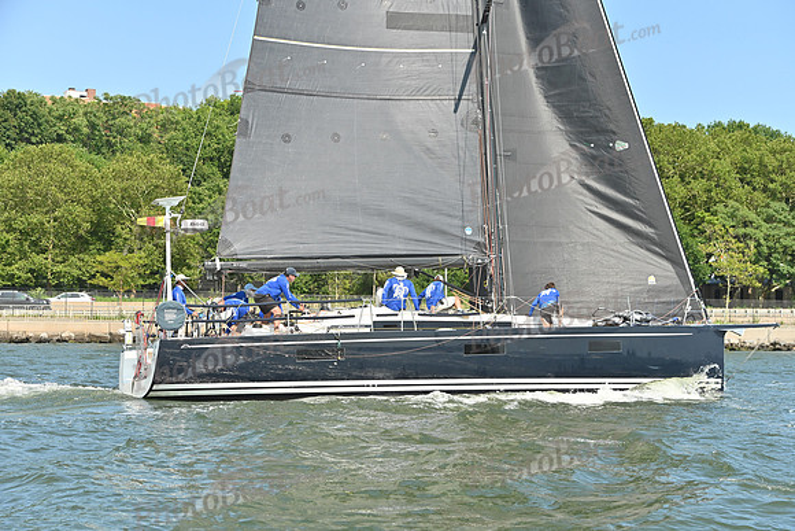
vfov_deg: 19.5
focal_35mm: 70
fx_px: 1546
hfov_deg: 28.8
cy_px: 266
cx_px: 398
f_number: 6.3
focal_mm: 70
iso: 320
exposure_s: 1/1000
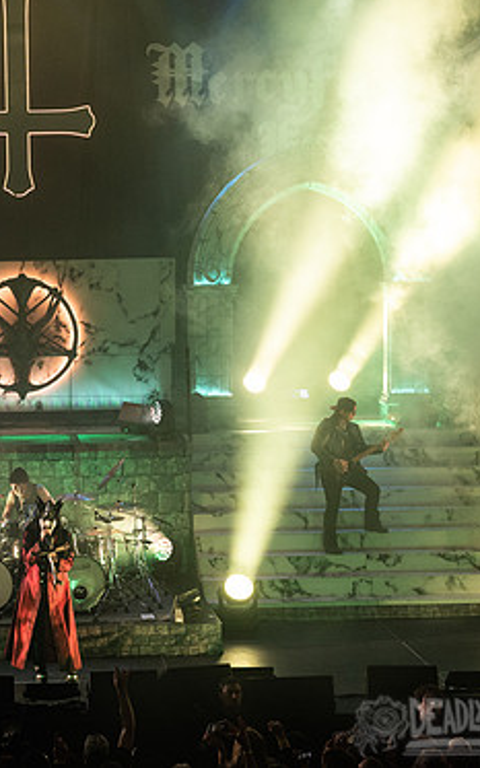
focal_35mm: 69
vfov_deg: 29.8
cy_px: 372
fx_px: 1445
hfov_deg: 18.4
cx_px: -4
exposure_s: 1/500
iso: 2000
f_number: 3.2
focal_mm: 40
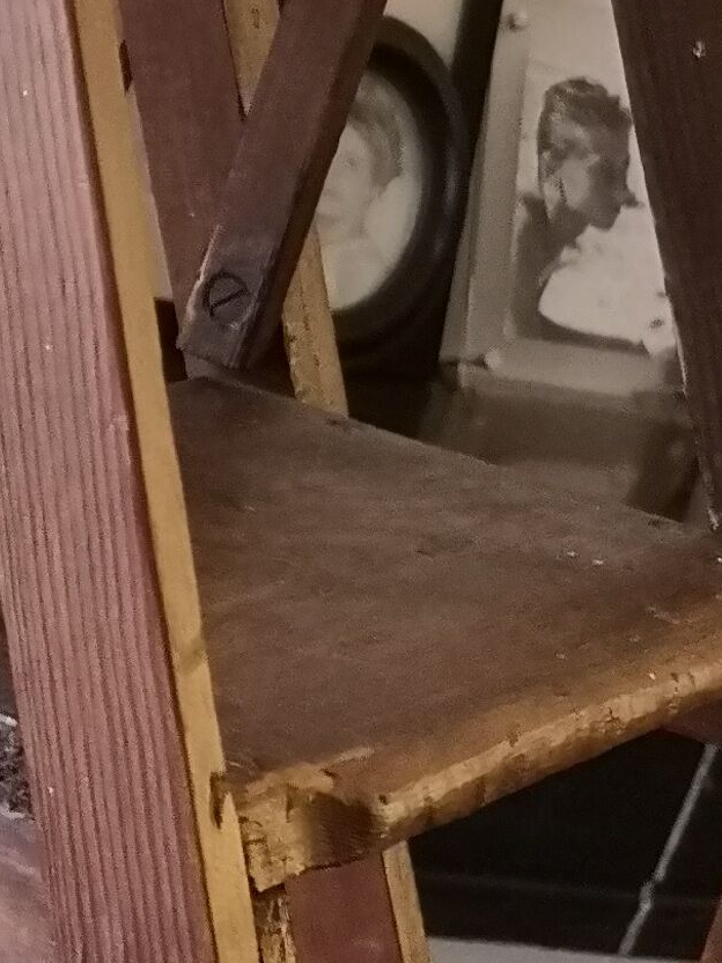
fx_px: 3977
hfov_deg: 10.1
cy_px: 344
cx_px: -234
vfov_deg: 13.8
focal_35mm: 143
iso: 400
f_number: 1.8
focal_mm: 3.95
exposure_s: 1/25
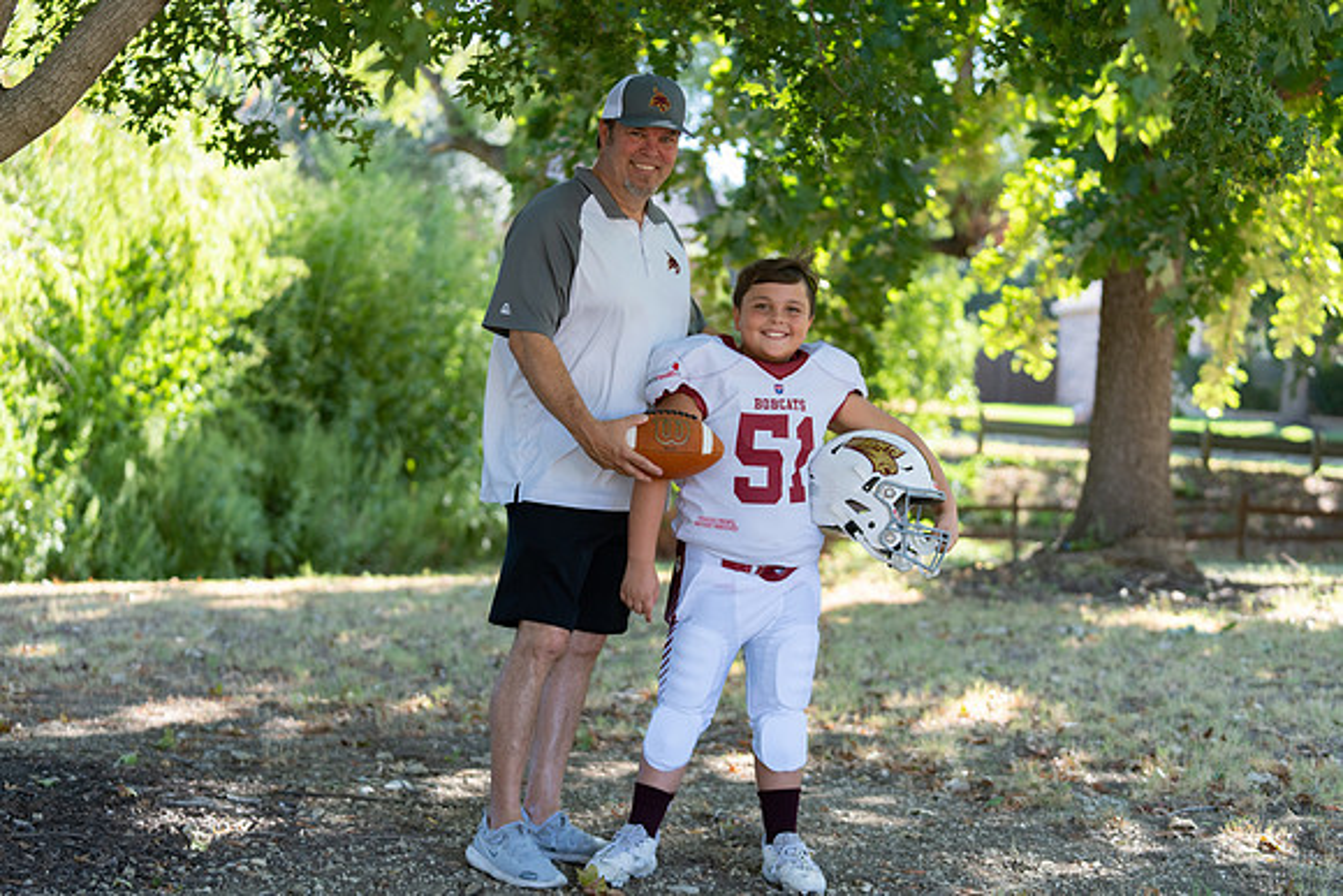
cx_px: 672
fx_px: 2612
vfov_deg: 19.5
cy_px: 448
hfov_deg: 28.8
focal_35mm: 70
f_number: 2.8
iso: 200
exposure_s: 1/320
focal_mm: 70
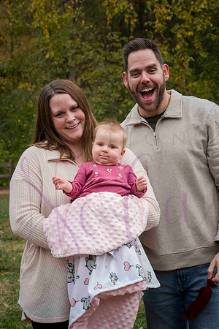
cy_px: 164
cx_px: 110
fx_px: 776
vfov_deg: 23.9
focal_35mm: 85
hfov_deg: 16.1
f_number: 10
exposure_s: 1/400
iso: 800
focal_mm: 85
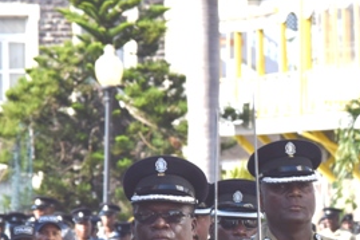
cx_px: 399
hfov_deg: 4.6
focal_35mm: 446
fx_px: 4459
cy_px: 253
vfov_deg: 3.1
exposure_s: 1/200
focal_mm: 125
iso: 100
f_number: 9
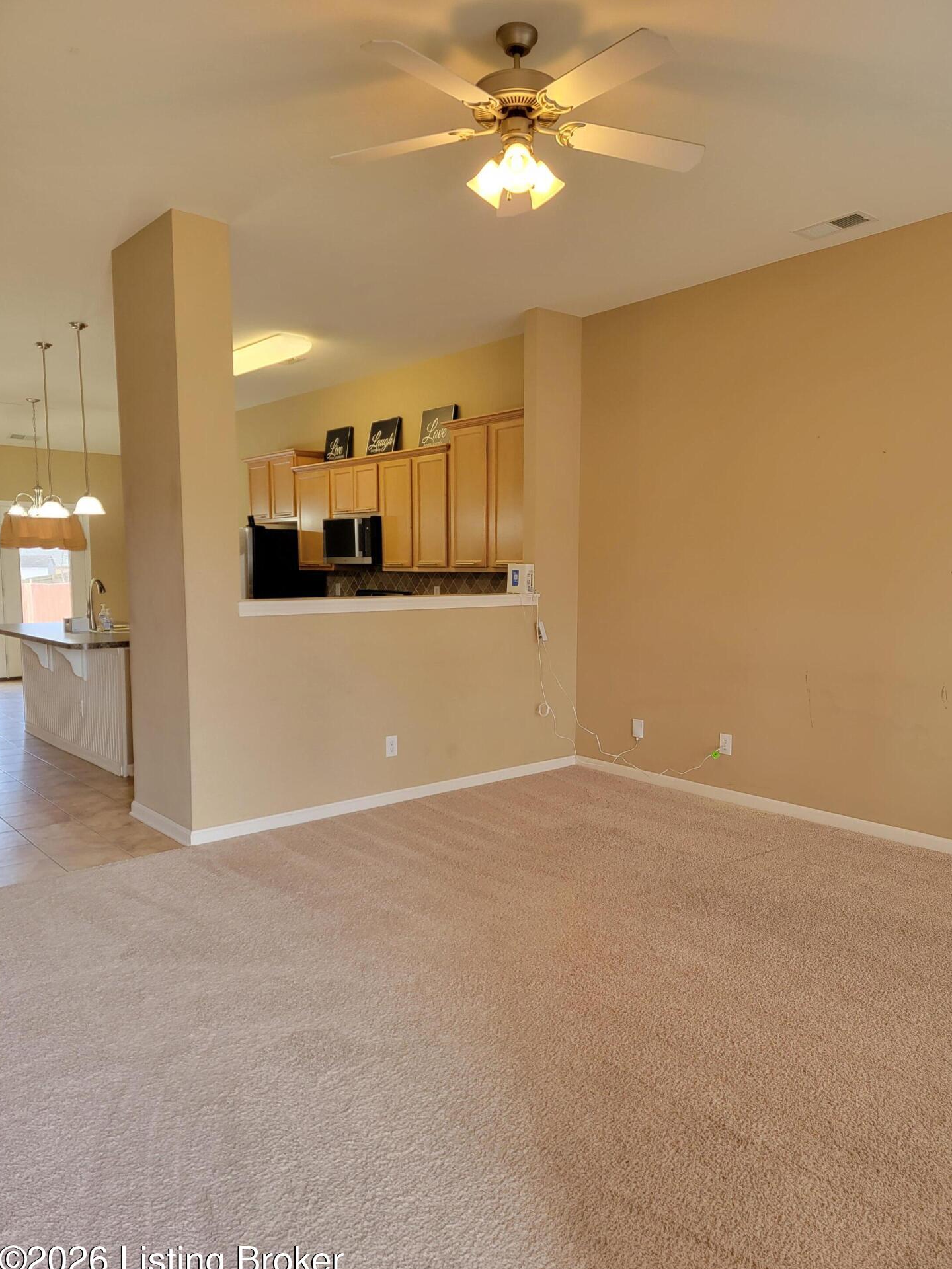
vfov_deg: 69.4
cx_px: 491
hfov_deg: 54.9
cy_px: 660
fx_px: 917
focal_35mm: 25
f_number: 1.8
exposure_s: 1/120
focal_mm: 6.7
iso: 320
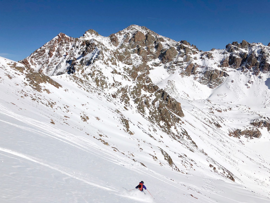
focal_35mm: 29
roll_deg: +2.8
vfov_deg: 48.2
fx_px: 226
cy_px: 105
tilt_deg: -9.2
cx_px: 130
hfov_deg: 61.6
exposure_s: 1/12195
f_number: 1.8
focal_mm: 3.99
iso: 25
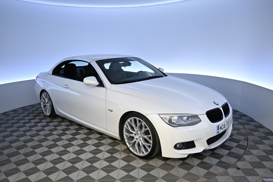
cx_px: 136
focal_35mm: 29
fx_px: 222
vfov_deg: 44.6
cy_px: 91
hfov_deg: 63.2
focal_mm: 19.5
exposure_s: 1/125
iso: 1100
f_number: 3.8
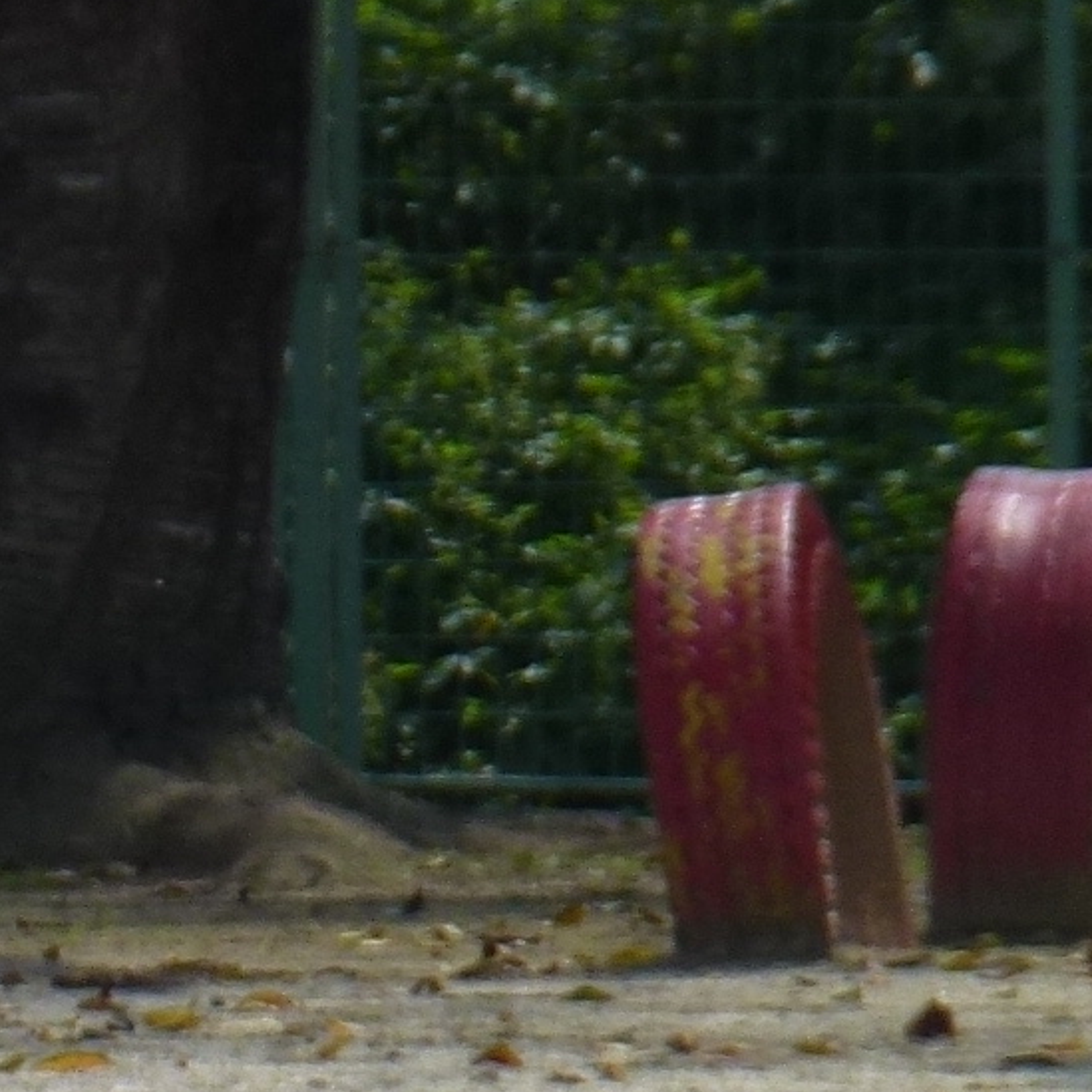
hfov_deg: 1.1
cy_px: 1026
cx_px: -1325
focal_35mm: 1583
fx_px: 56498
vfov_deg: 1.1
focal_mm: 68.8
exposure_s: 1/500
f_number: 5.9
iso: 100
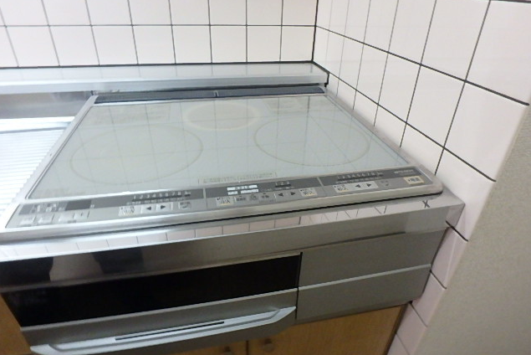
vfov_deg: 57.3
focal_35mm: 22
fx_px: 325
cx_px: 264
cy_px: 183
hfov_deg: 78.6
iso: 800
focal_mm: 3.7
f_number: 3.5
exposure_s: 1/40
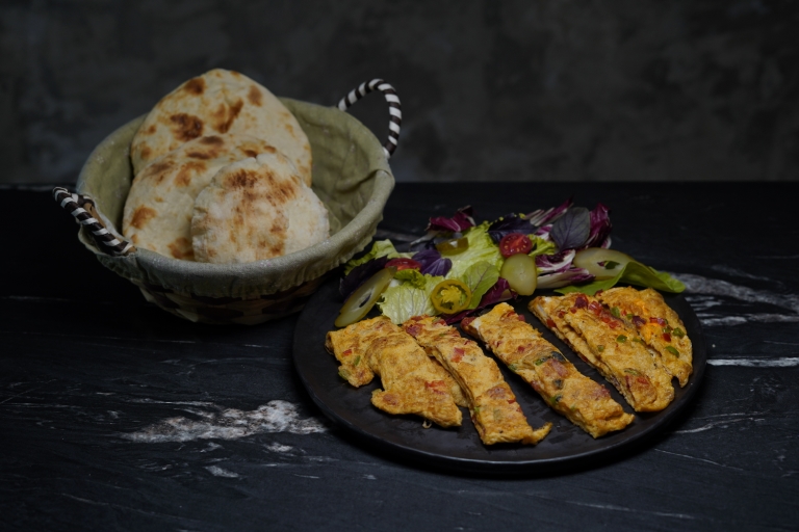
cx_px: 400
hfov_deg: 39.6
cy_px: 266
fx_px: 1110
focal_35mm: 50
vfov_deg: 27.0
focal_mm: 50
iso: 160
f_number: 4.5
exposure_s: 1/100
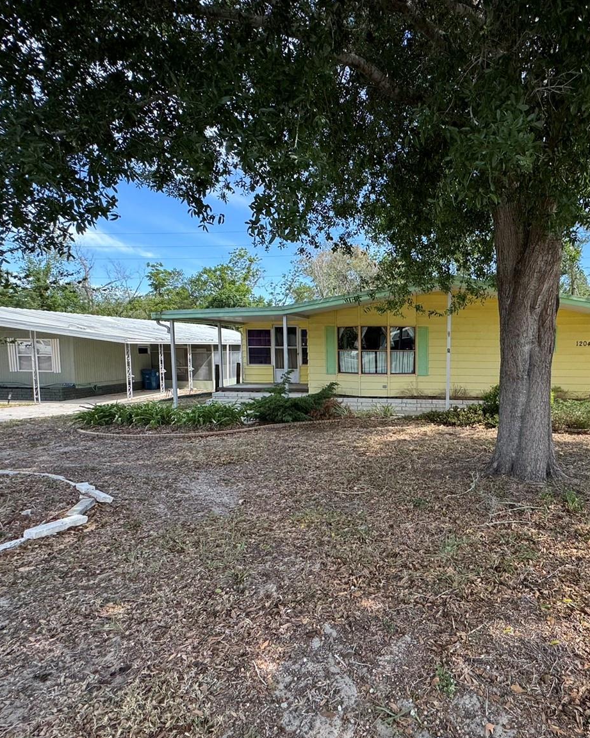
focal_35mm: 19
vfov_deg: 83.2
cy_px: 383
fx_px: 415
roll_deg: -2.9
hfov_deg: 68.2
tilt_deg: -6.6
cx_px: 408
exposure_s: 1/399
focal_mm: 2.22
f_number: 2.2
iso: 40
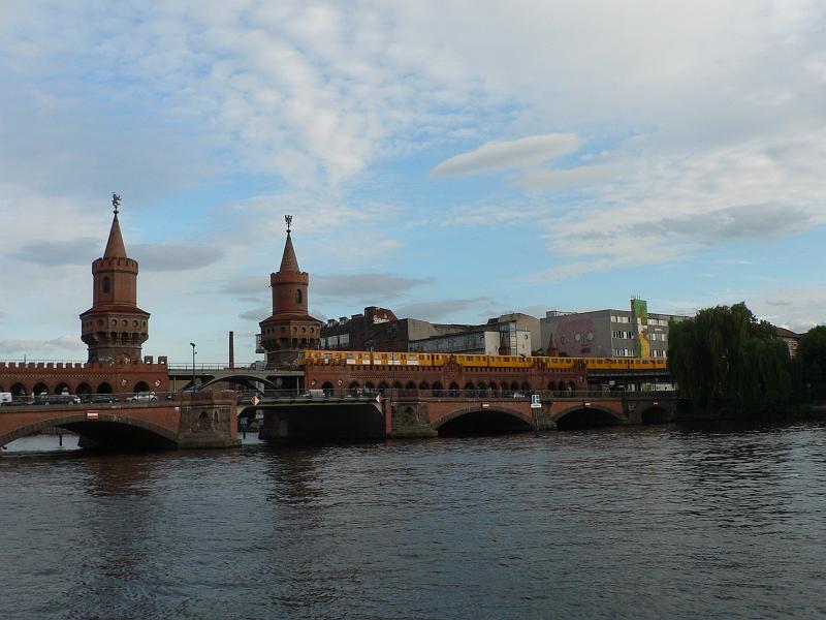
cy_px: 310
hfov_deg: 51.4
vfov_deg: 39.7
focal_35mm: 36
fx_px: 859
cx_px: 413
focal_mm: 6
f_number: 4
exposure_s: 1/500
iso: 80
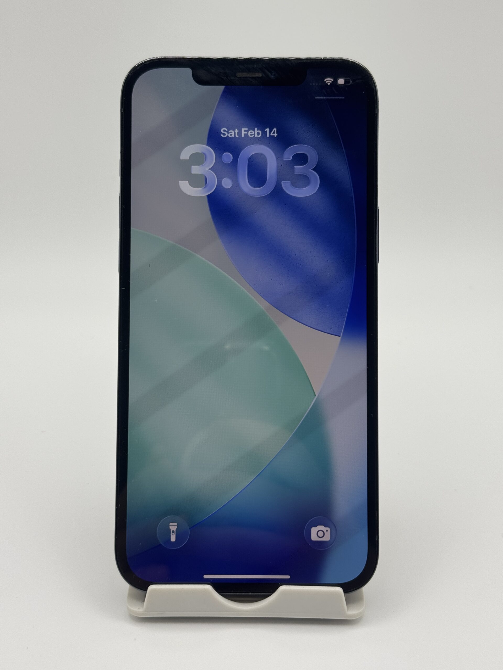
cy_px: 335
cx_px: 252
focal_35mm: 48
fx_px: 930
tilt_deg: -25.3
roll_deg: -1.0
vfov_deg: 39.7
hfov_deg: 30.3
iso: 64
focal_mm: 6.76
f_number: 1.78
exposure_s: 1/1133
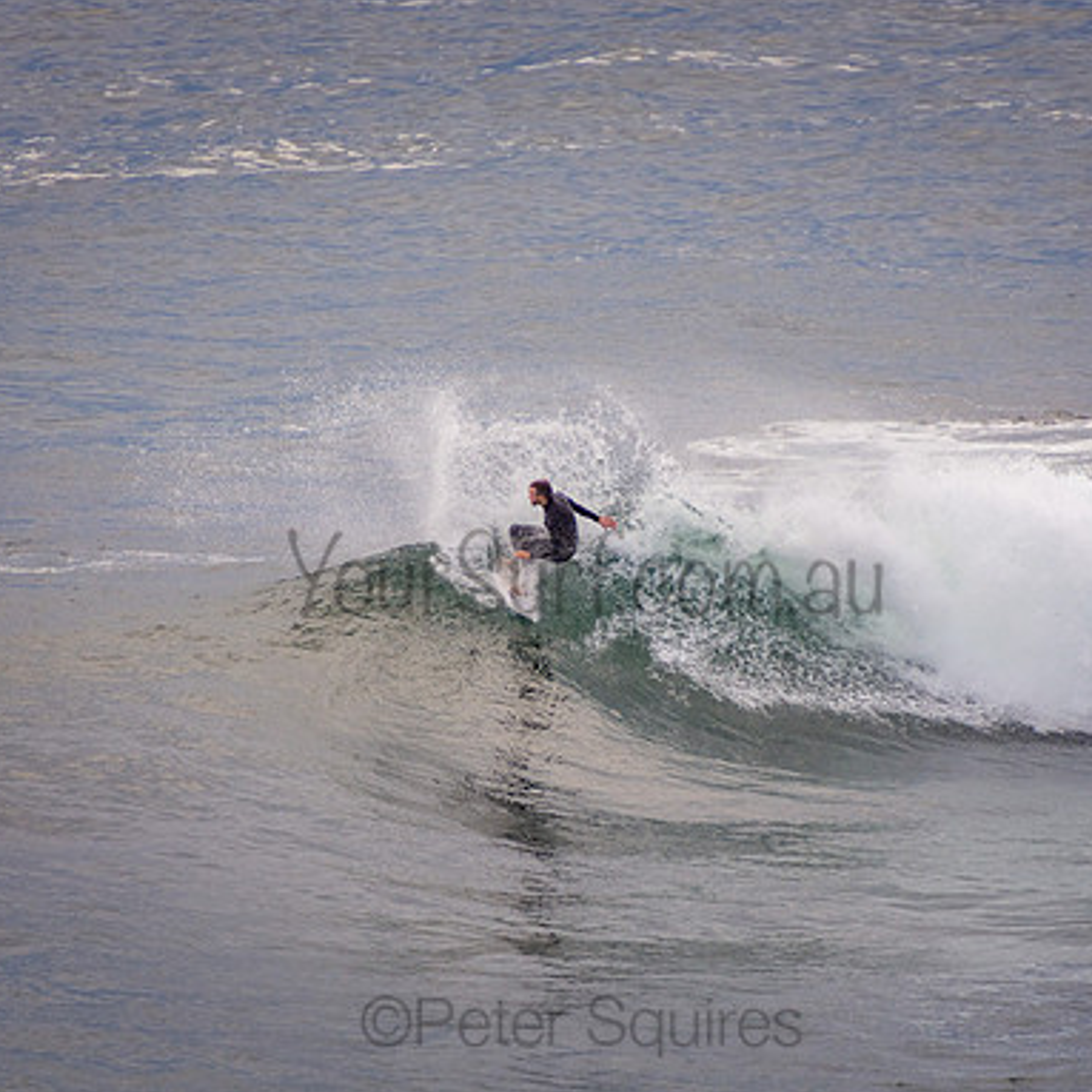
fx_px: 27589
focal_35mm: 773
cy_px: 549
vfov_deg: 2.3
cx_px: 582
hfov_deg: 2.3
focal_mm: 400
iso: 450
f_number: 5.6
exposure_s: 1/800
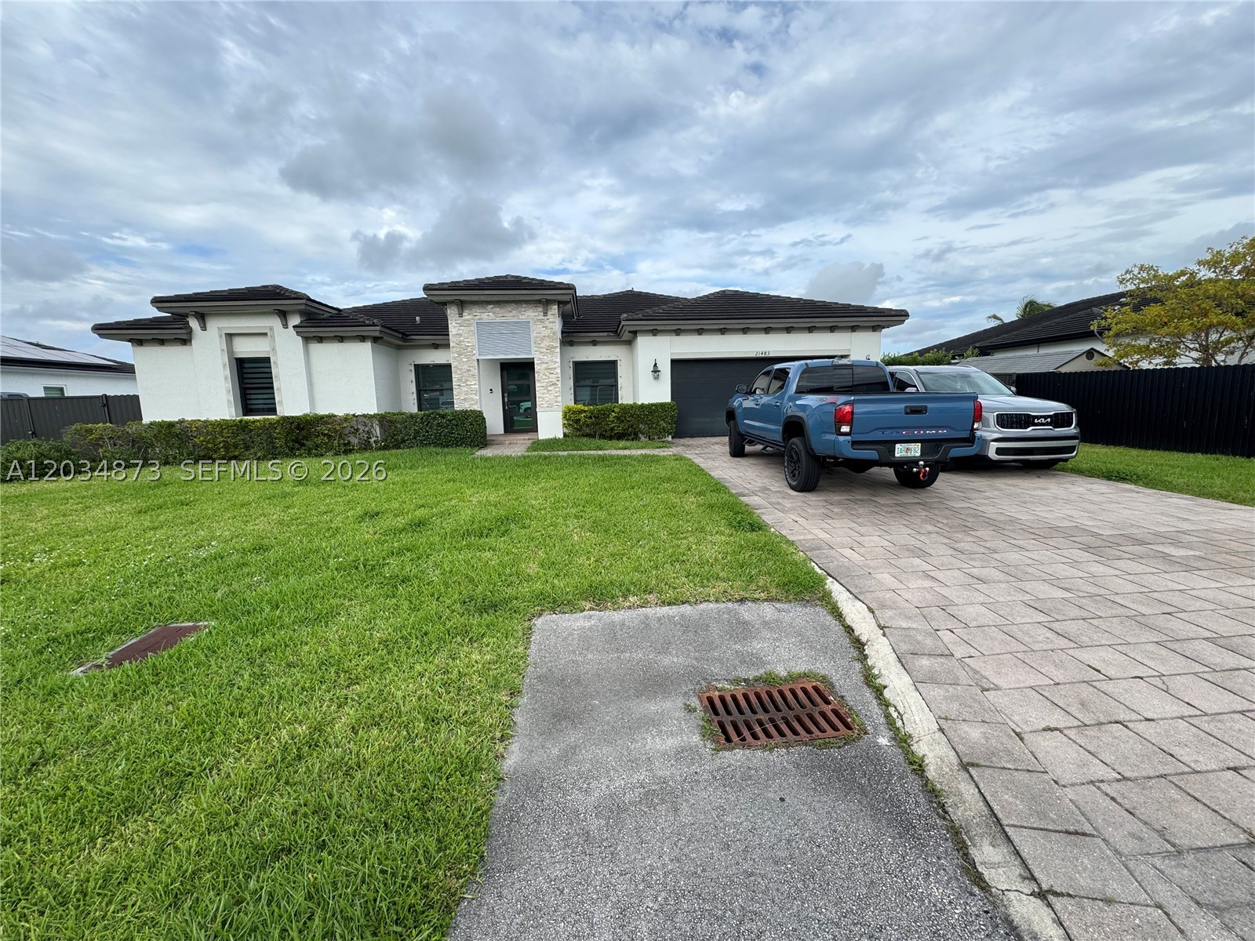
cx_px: 628
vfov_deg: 85.7
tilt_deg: -8.2
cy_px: 470
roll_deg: +1.4
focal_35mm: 14
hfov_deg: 102.1
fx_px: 508
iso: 40
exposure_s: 1/636
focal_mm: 2.22
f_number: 2.2
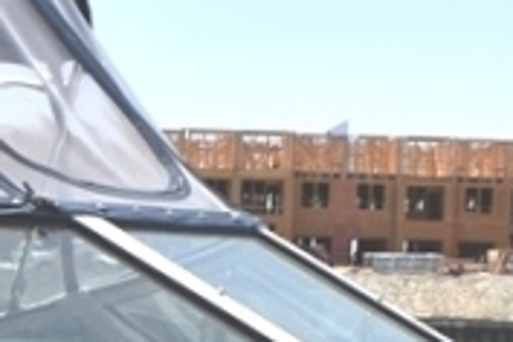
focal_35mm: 183
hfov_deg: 10.8
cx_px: -299
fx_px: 2608
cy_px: 493
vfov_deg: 7.4
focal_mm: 24
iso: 100
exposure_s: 1/200
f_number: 14
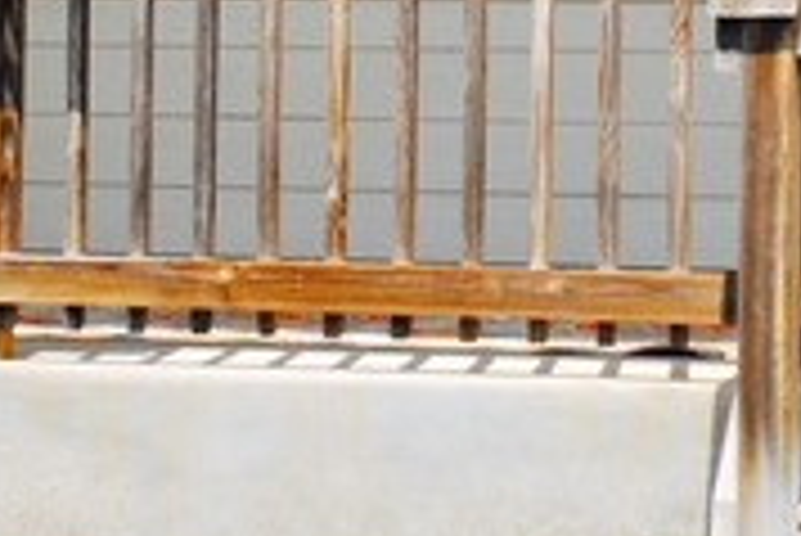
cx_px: 454
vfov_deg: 8.6
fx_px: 3492
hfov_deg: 13.1
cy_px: -171
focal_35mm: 157
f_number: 13
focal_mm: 29
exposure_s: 1/640
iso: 800
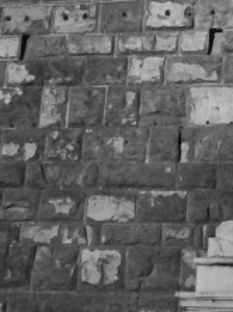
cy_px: -62
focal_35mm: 171
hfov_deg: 8.5
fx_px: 1538
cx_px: 313
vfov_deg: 11.3
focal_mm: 6.6
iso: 400
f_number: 2.8
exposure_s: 1/6
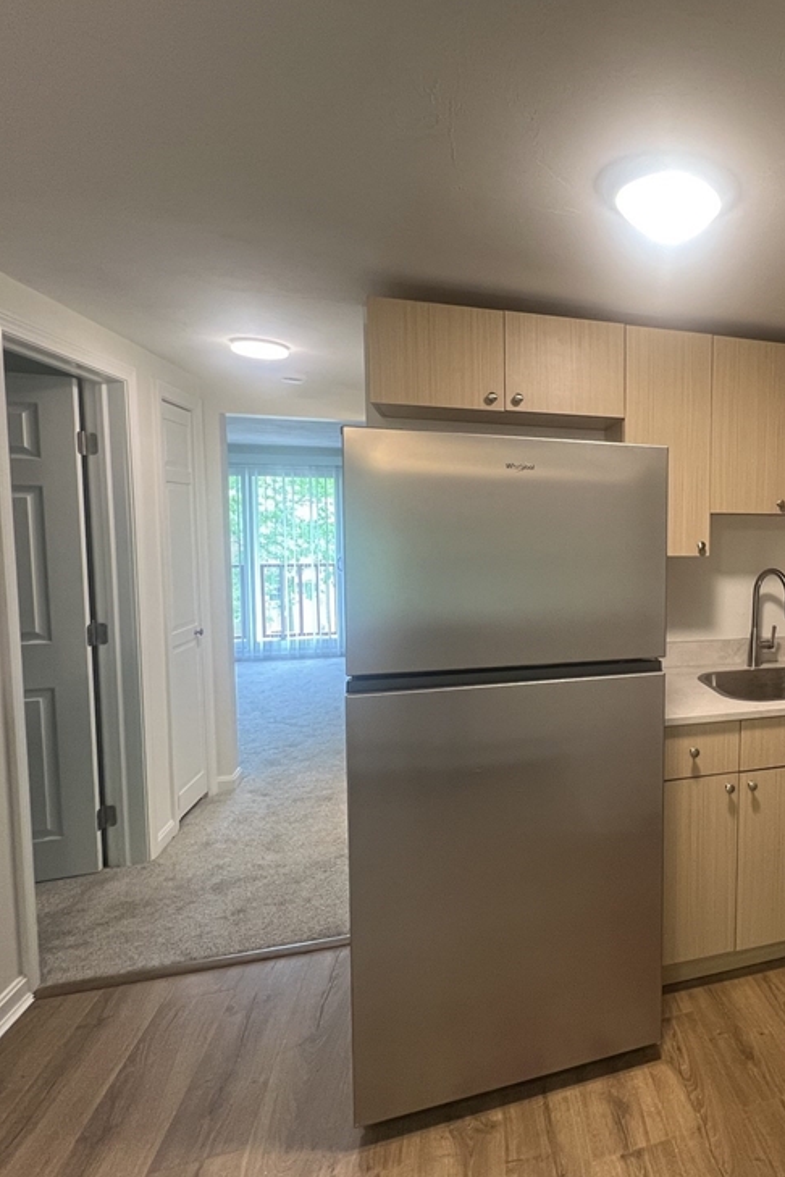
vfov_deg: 86.9
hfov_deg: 56.1
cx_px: 701
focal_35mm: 19
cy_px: 573
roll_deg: -0.2
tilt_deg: -4.4
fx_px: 621
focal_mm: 1.57
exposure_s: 1/60
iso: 200
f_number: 1.8
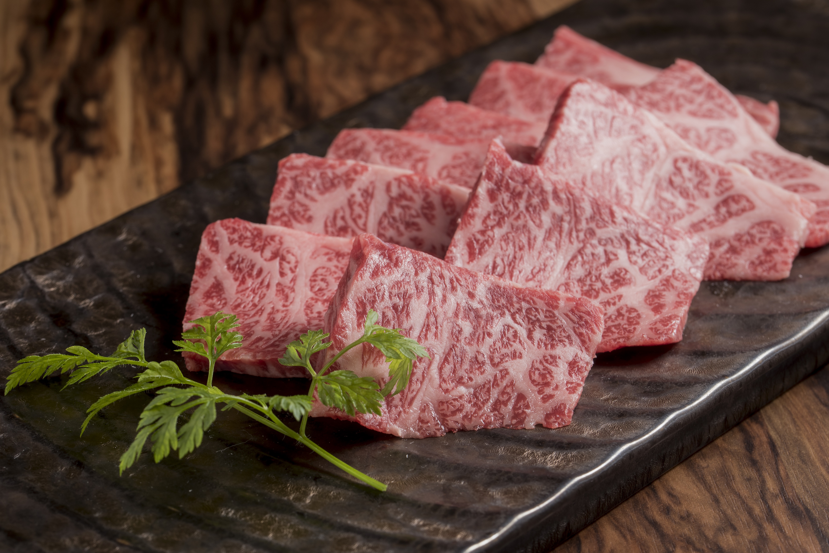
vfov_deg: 15.2
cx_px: 414
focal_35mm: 90
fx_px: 2073
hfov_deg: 22.6
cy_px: 276
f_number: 13
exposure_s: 1/200
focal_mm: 90
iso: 125
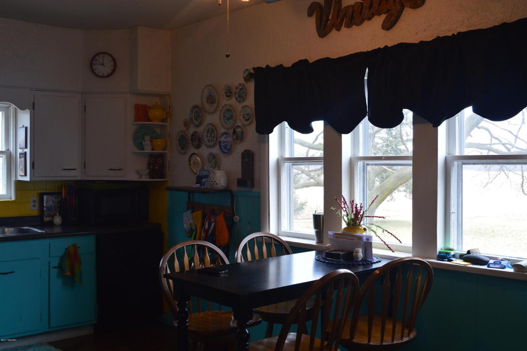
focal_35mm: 39
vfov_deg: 34.1
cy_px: 176
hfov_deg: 49.6
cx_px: 264
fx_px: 570
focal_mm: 26
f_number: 7.1
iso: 400
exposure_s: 1/30
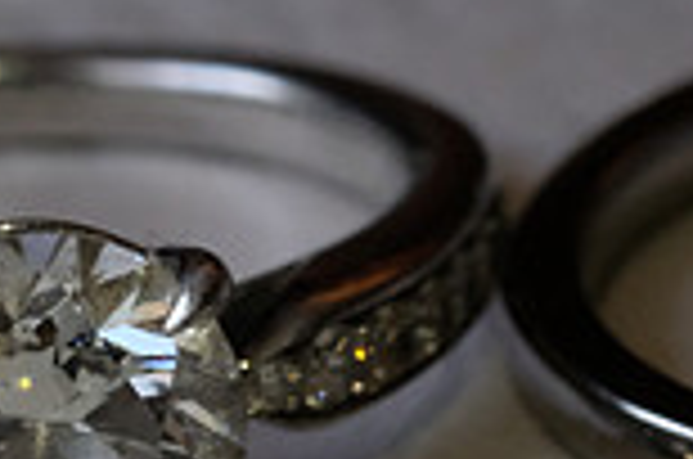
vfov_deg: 4.0
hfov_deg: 6.1
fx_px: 6531
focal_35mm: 340
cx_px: 9
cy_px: 452
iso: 4000
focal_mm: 60
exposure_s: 1/160
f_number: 11
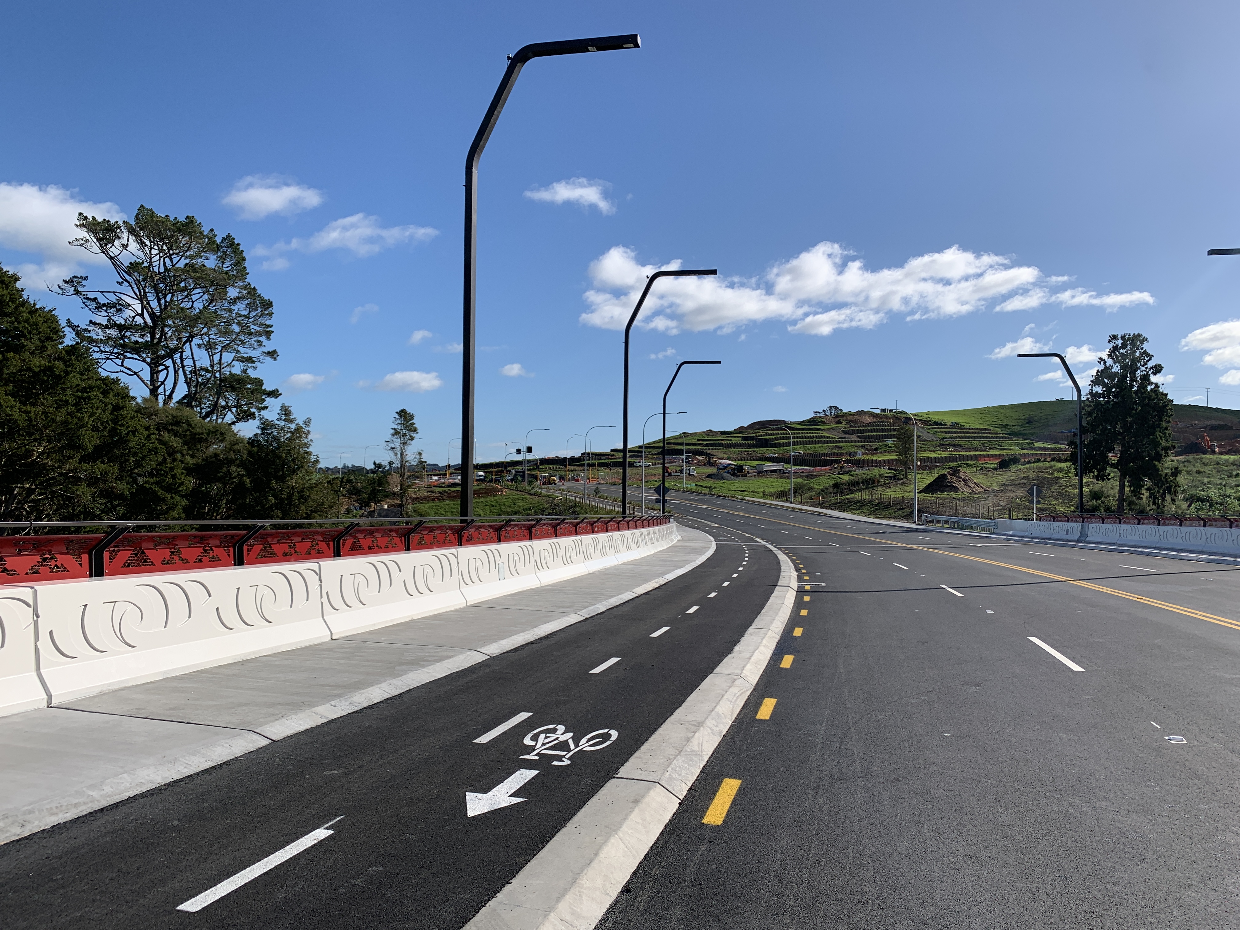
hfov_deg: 67.3
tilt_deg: +2.0
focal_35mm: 26
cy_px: 465
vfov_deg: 53.1
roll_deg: -0.2
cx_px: 620
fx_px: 931
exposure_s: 1/3401
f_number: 1.8
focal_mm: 4.25
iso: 25
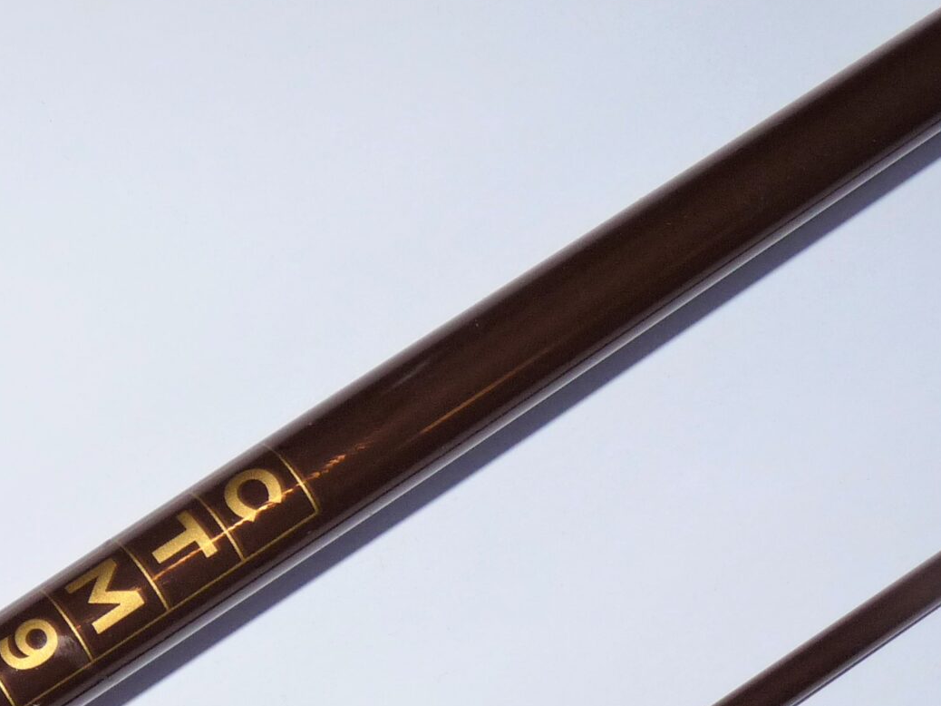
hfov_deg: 17.6
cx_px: 214
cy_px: 858
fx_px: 3017
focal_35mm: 111
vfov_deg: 13.0
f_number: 3.2
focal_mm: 8
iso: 100
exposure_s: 1/30
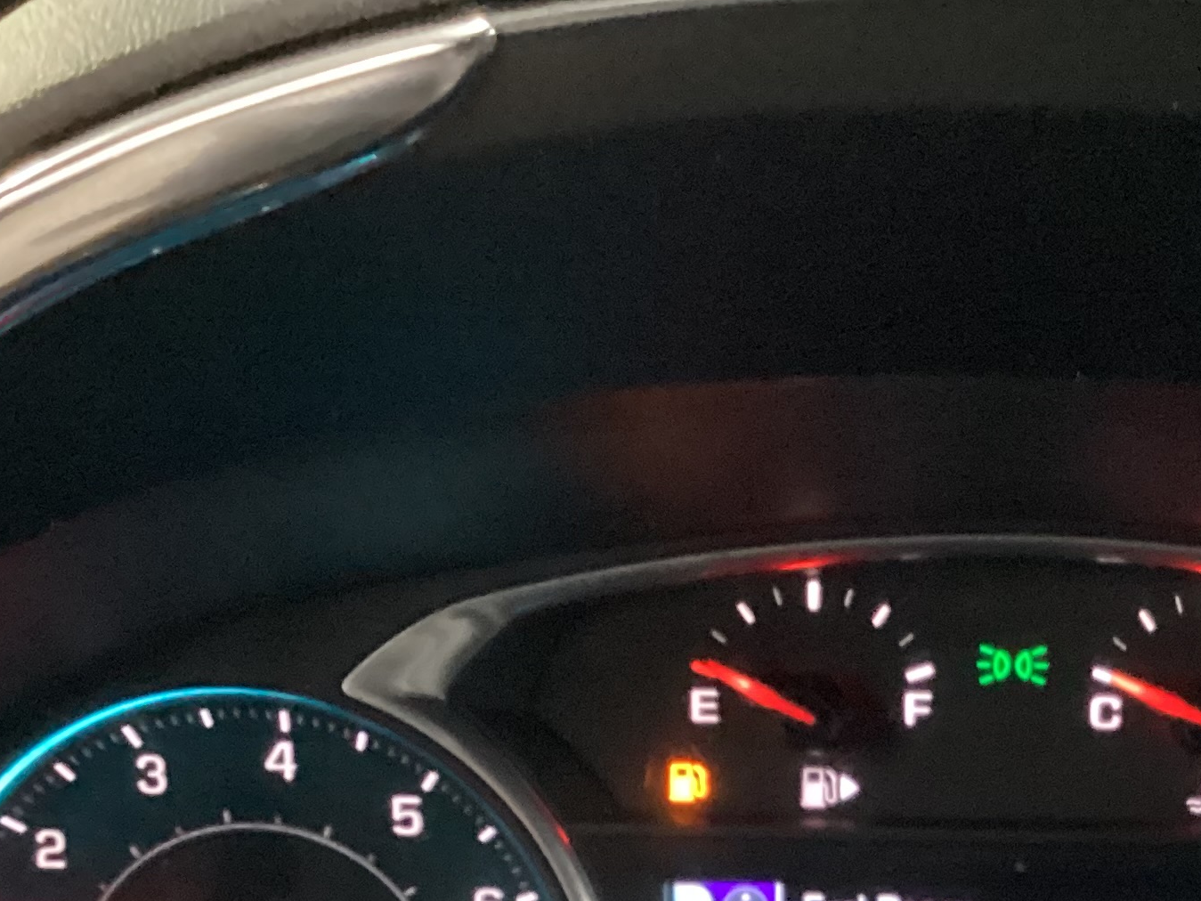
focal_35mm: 75
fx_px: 2602
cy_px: 1087
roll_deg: -0.6
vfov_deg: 18.6
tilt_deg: -26.3
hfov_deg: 25.4
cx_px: 999
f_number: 2.4
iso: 640
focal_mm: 3.3
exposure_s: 1/20
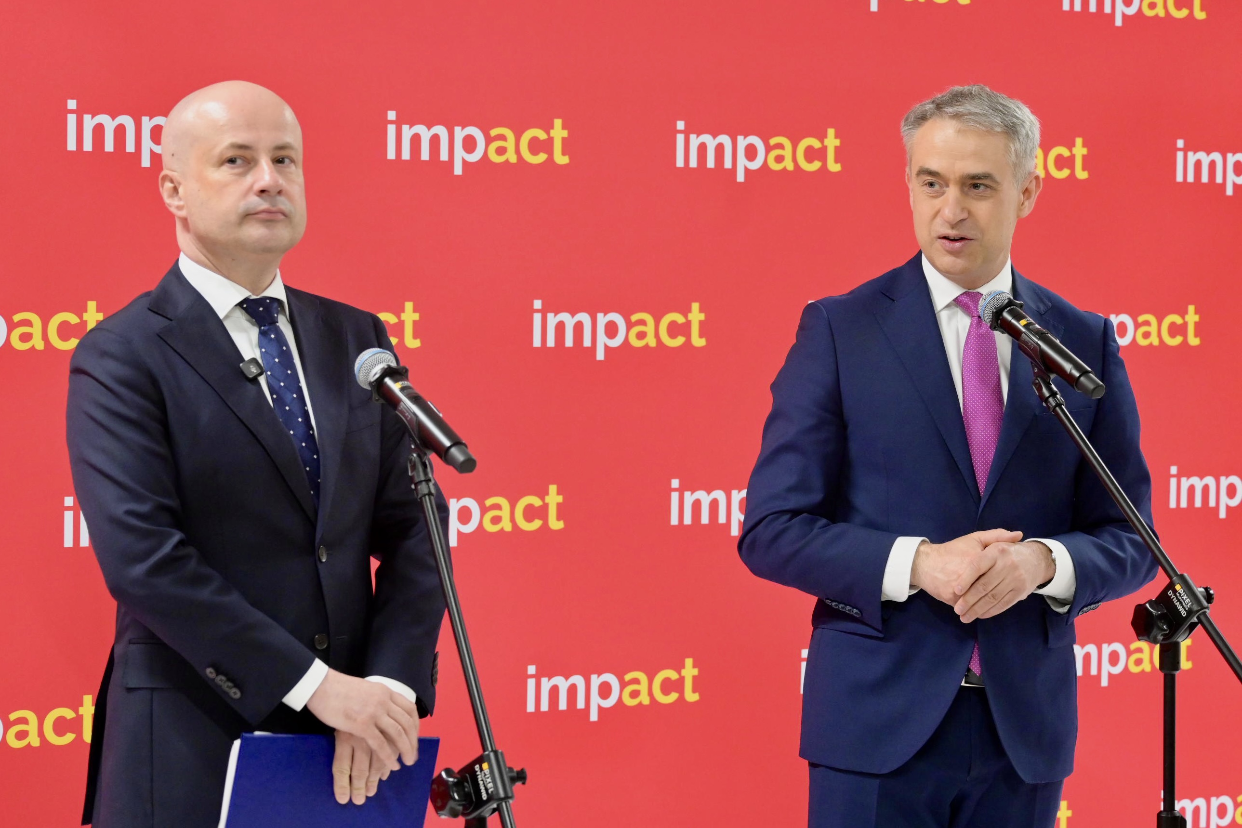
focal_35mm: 102
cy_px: 414
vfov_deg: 13.4
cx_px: 621
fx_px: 3519
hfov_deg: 20.0
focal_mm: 68
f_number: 4.8
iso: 2500
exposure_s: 1/60
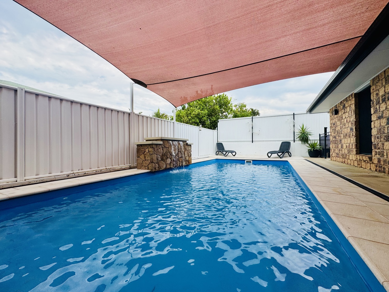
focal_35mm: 14
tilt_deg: +0.7
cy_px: 146
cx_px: 194
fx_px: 157
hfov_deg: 102.1
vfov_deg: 85.7
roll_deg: +0.2
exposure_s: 1/956
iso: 40
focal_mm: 2.22
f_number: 2.2
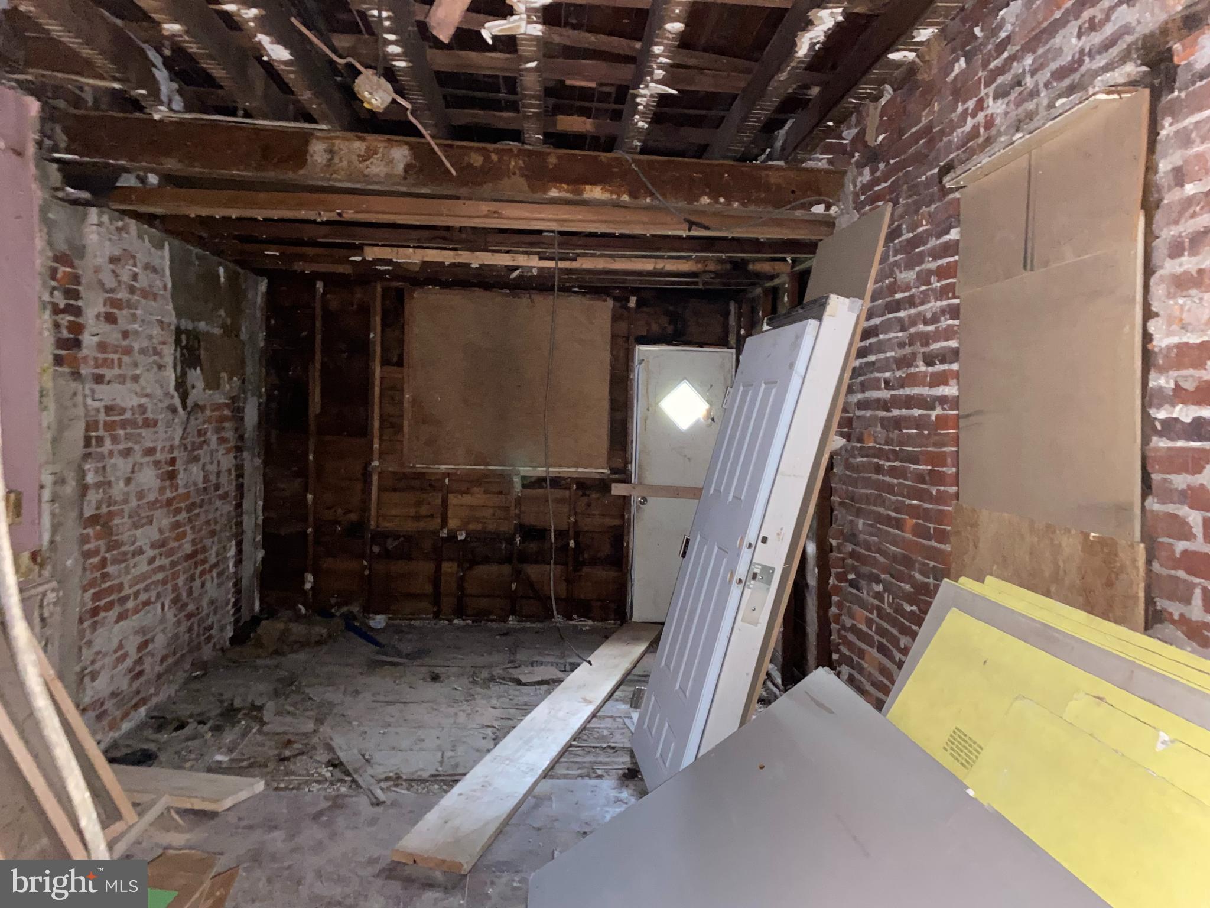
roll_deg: +2.0
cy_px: 454
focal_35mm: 26
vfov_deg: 53.1
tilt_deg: -4.4
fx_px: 909
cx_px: 605
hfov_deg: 67.3
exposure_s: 1/4
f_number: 1.8
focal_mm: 4.25
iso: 500
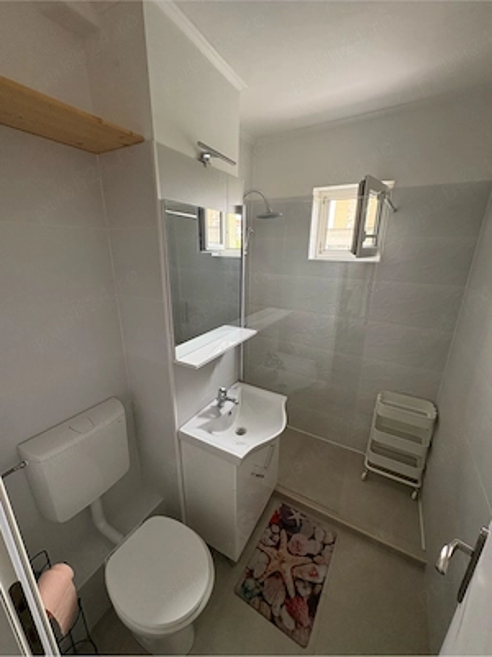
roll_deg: -0.9
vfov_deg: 102.1
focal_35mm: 14
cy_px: 328
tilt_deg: -16.9
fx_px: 265
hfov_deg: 85.7
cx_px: 246
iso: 250
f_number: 2.2
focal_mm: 2.22
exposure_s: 1/60
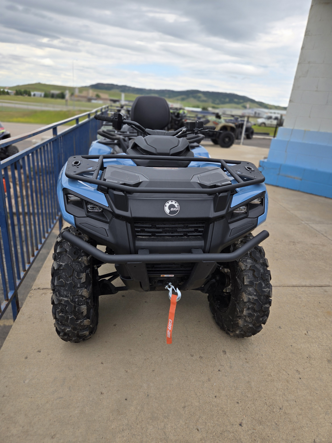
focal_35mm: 23
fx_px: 294
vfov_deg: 73.9
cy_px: 222
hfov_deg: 58.9
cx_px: 166
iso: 25
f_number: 1.8
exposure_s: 1/878
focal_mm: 5.4
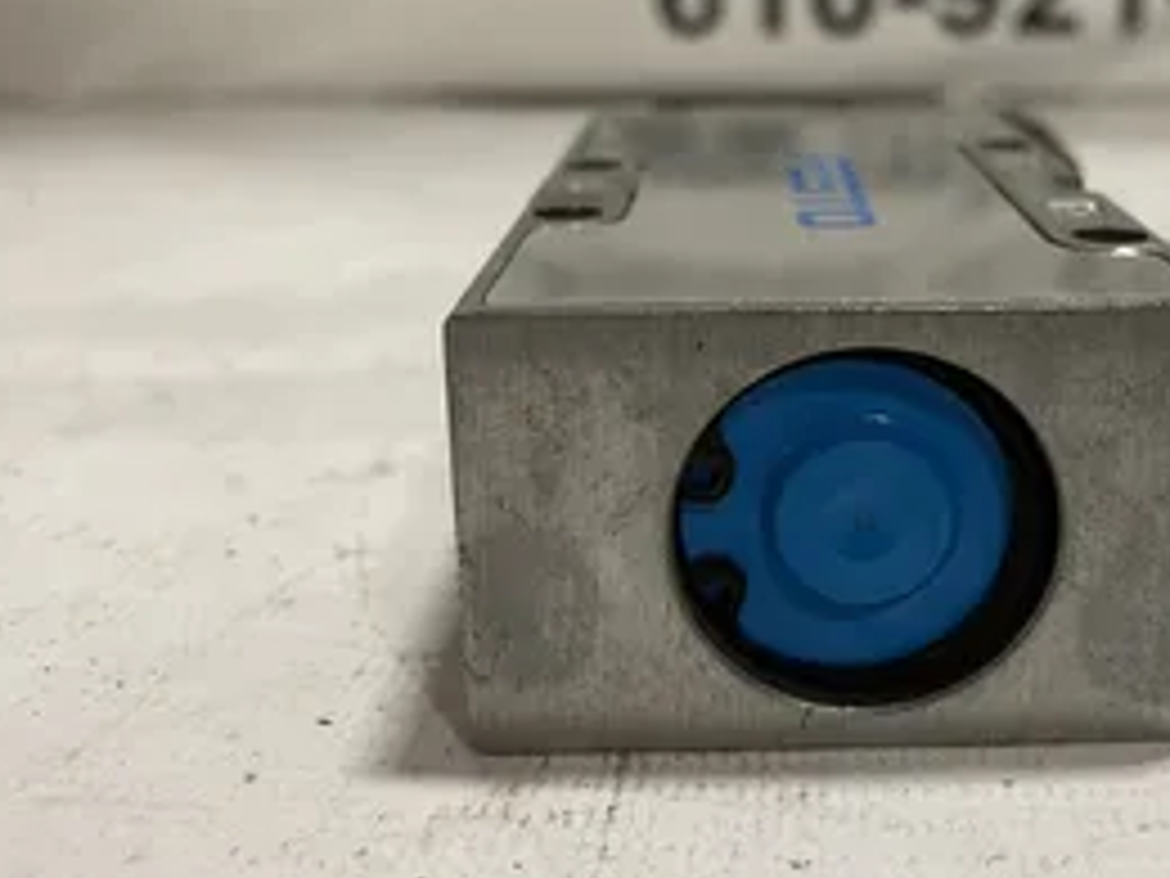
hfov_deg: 46.1
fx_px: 1352
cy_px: 306
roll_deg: -0.7
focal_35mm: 40
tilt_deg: -15.9
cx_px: 783
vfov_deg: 35.7
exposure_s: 1/60
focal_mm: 4.2
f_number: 1.6
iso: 160
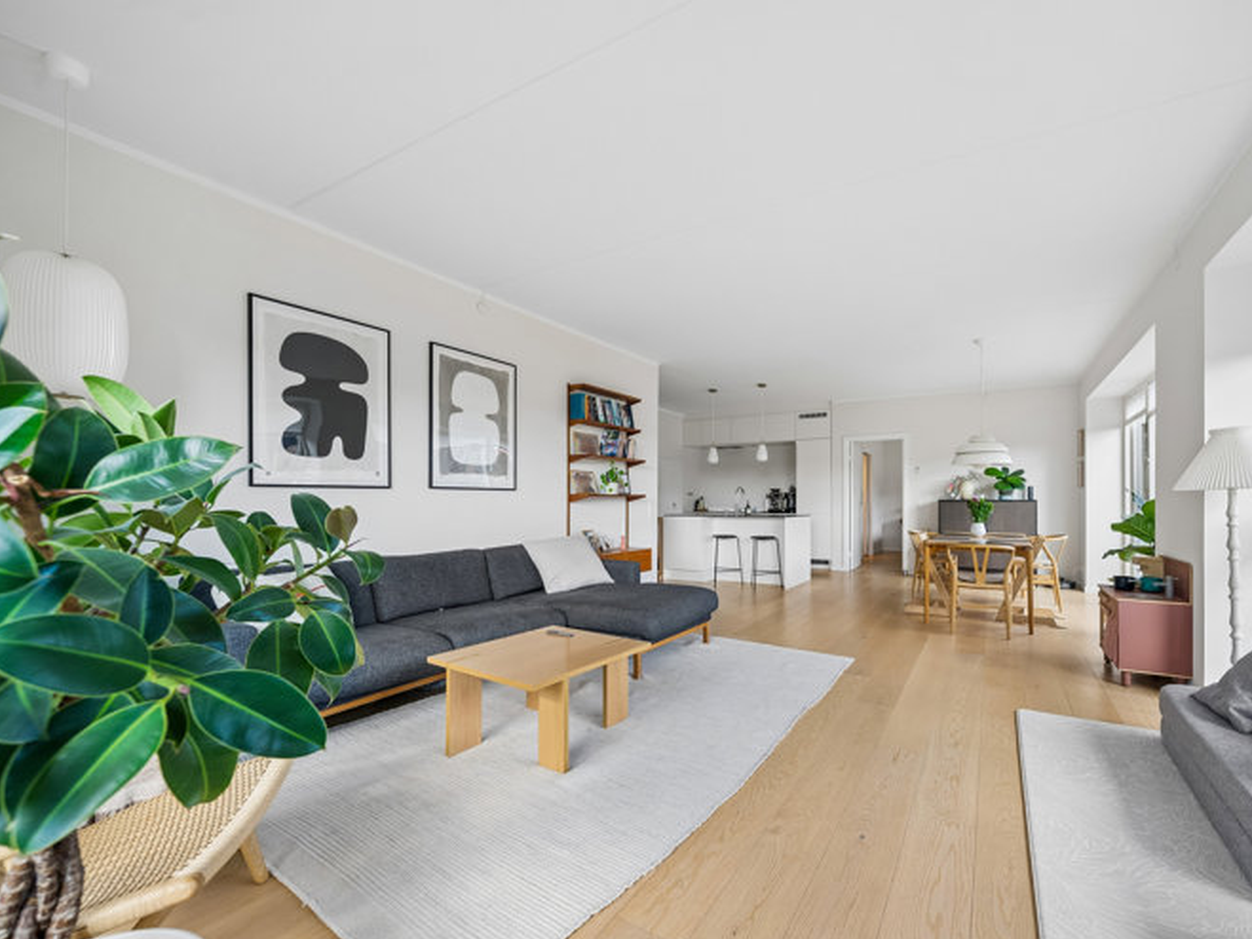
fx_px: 506
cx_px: 722
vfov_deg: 85.6
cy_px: 491
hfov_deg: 101.3
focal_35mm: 14
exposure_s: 1/80
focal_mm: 12
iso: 320
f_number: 5.6
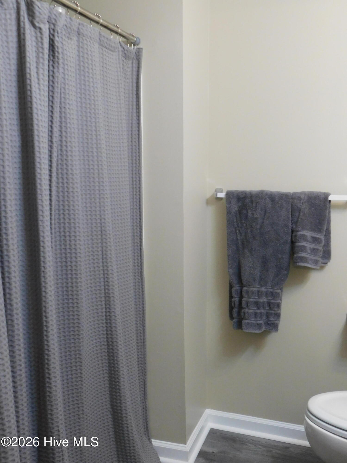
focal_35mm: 36
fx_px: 481
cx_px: 174
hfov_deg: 39.7
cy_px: 232
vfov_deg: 51.4
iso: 400
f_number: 3.5
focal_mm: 6.3
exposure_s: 1/25
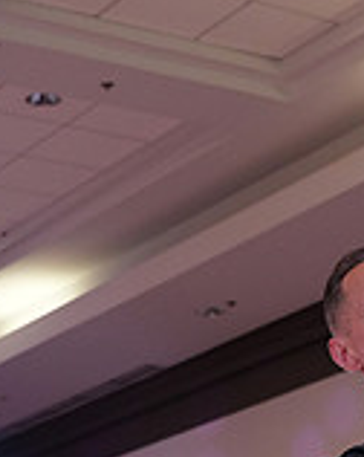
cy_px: 723
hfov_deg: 10.9
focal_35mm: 138
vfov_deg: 13.1
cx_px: 472
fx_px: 1862
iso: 2500
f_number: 5
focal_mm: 40
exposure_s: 1/250
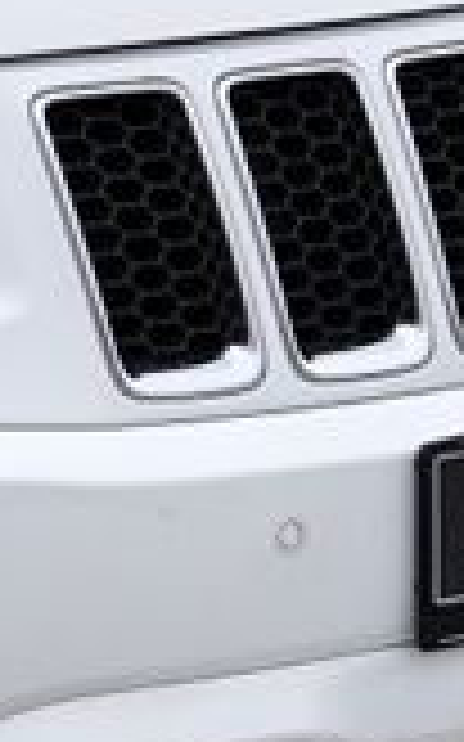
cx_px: -455
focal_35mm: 183
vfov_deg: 11.4
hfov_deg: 6.9
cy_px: 142
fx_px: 3706
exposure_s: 1/200
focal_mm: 29
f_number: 7.1
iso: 100
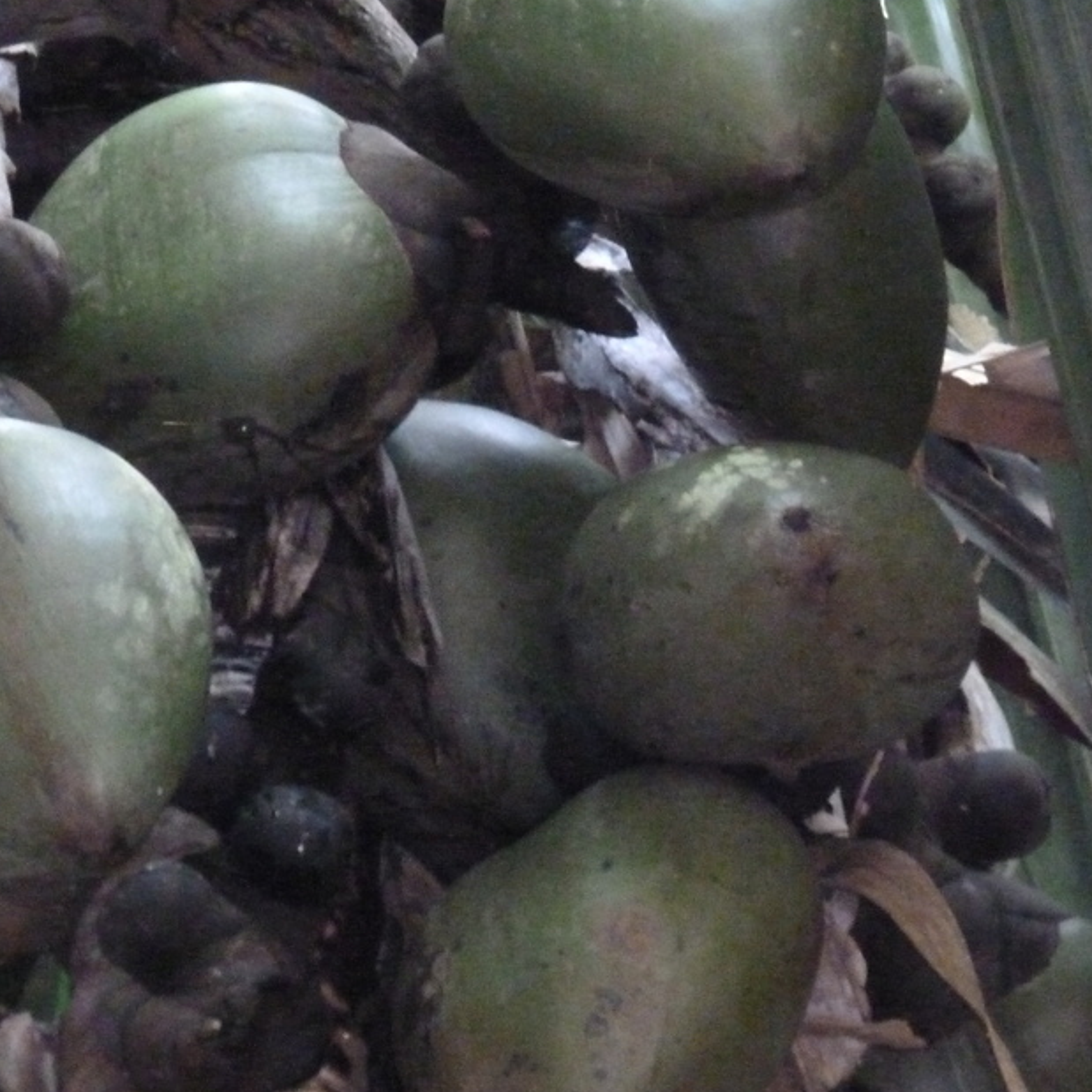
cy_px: 485
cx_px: 381
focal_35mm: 252
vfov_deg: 6.9
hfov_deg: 6.9
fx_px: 8994
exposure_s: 1/40
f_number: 4.5
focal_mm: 24.1
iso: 1000
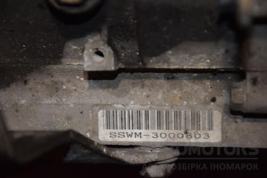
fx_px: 1168
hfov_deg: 13.0
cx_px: 134
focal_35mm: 158
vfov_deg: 8.7
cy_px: 89
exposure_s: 1/60
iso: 800
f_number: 5.6
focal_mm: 105
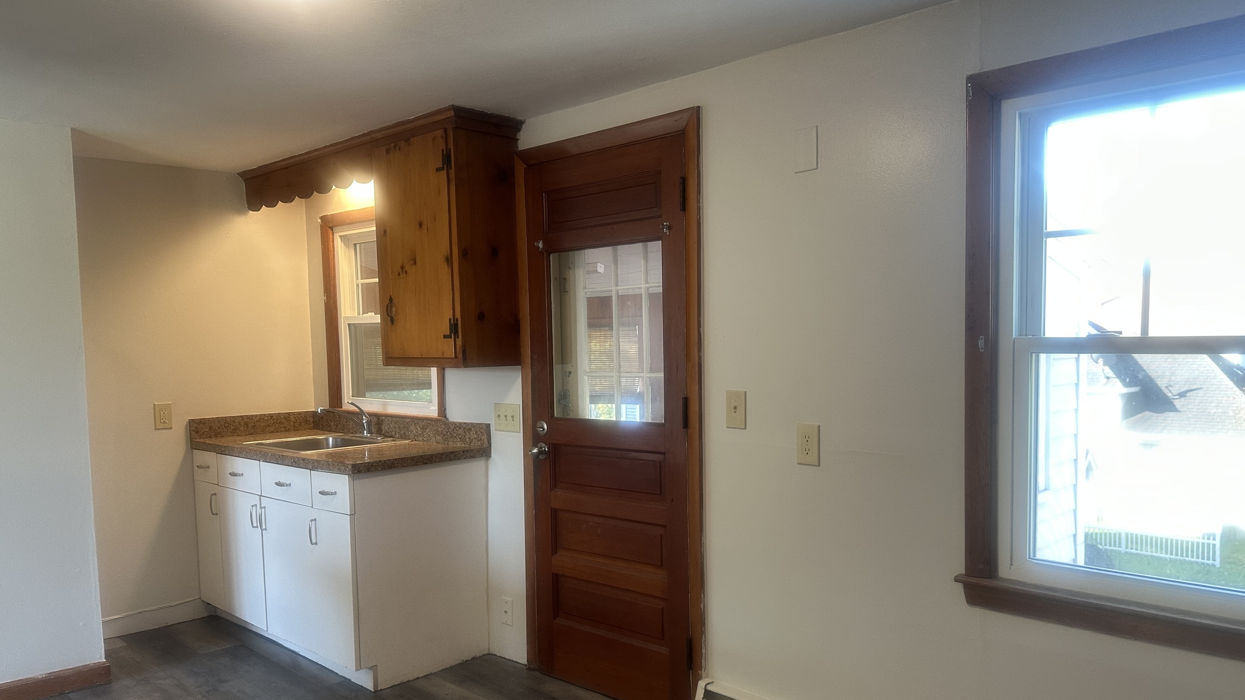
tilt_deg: -3.3
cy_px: 417
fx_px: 891
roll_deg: +0.9
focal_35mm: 27
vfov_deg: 42.7
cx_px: 637
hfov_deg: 69.9
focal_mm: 6.86
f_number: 1.78
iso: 200
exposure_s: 1/120
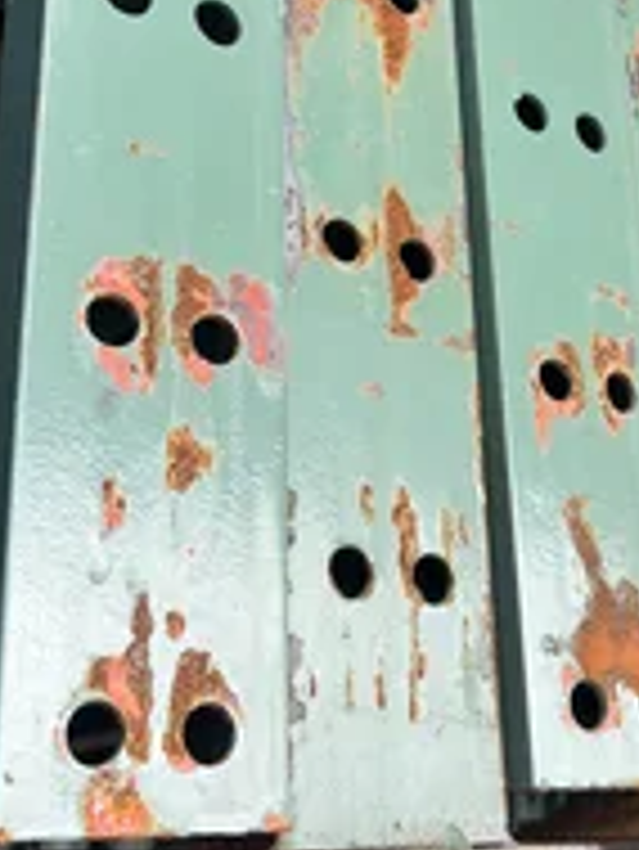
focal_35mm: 55
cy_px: 274
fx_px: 1352
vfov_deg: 34.5
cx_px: 472
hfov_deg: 26.3
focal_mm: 5.96
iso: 50
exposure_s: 1/471
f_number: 1.6
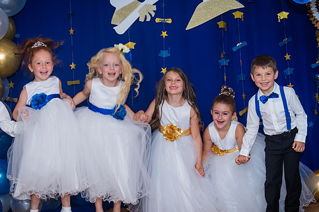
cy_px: 114
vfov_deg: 16.3
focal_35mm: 84
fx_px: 744
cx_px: 147
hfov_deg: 24.2
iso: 320
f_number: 3.5
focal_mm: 70
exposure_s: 1/200
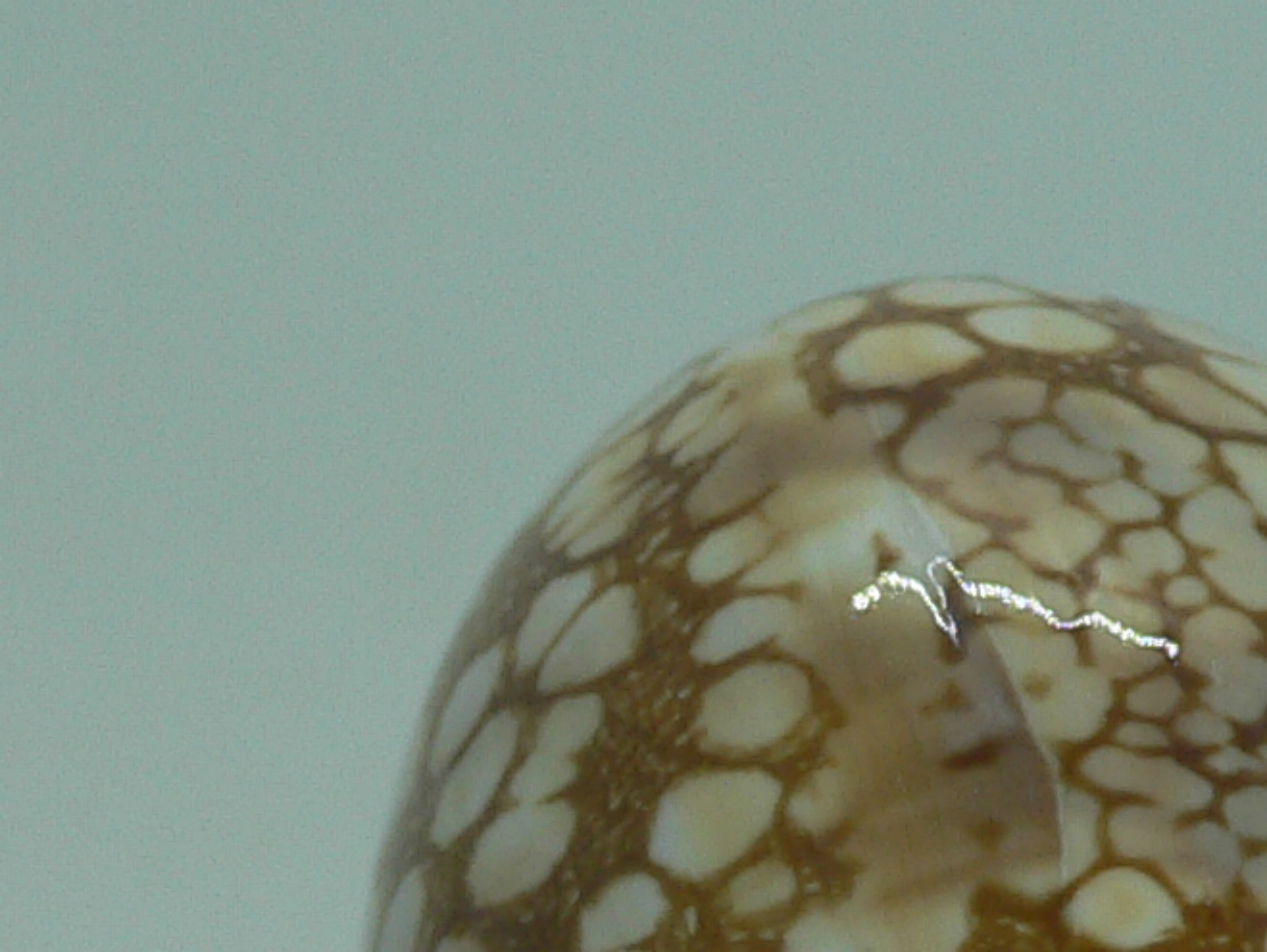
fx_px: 3919
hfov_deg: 18.2
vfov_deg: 13.2
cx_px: 981
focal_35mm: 107
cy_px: 1356
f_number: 2.8
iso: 80
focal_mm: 4.6
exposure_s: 1/60
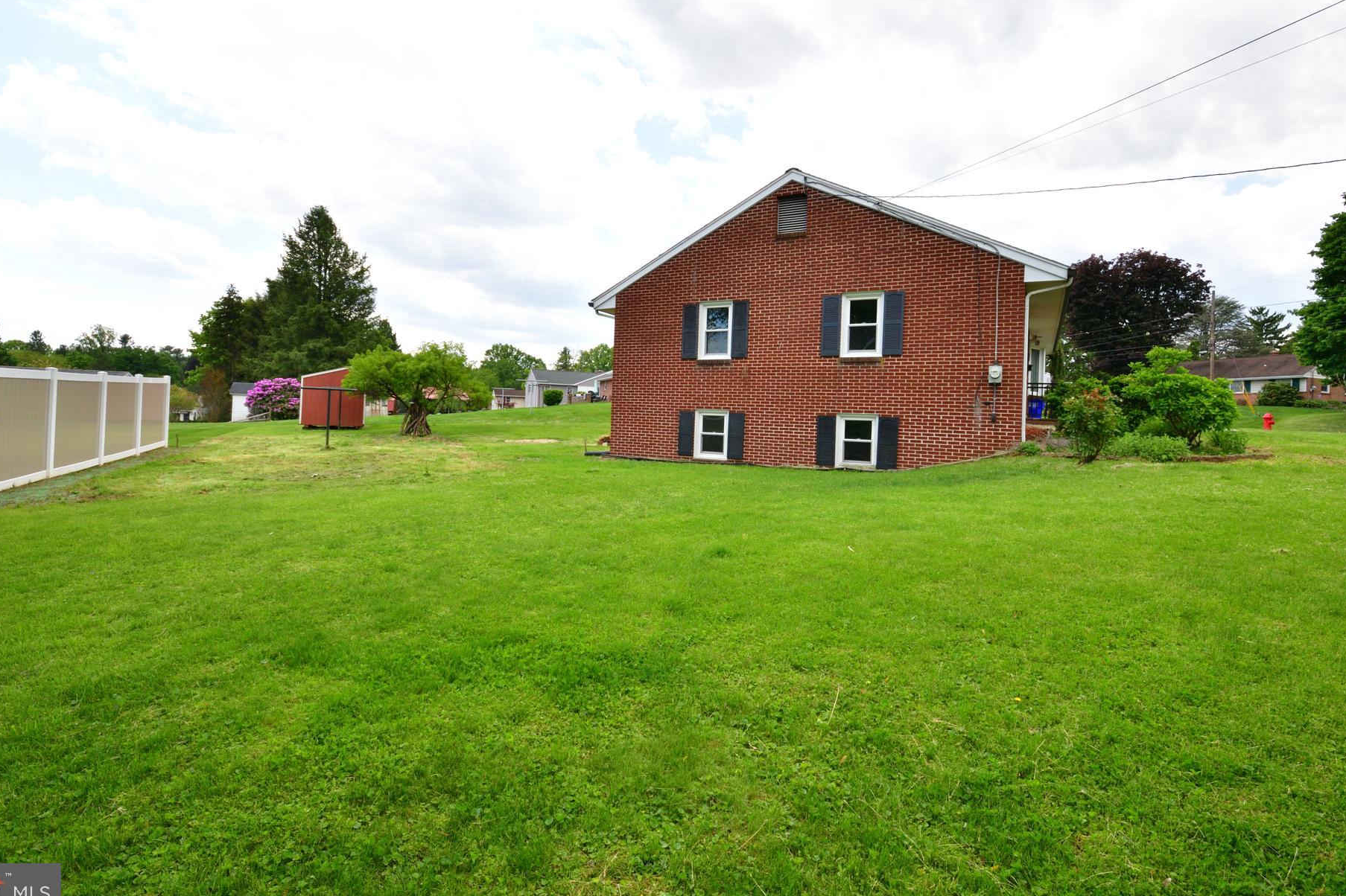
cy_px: 410
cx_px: 658
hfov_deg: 93.3
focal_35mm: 17
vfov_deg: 70.3
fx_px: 635
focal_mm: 10
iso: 400
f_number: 10
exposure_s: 1/250
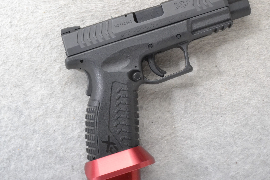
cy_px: 83
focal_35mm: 70
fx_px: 522
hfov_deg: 28.9
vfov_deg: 19.5
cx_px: 159
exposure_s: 1/160
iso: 3200
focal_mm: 35
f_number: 20
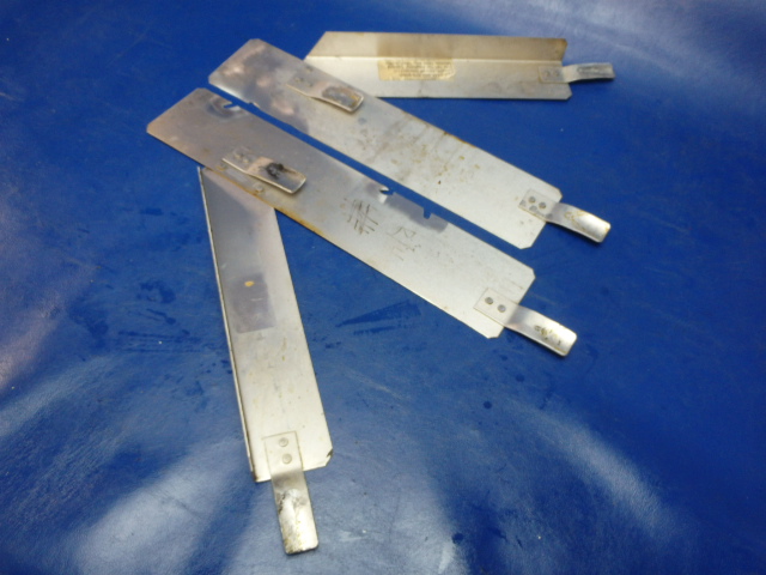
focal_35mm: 28
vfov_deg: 49.7
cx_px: 383
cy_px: 288
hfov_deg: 63.4
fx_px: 620
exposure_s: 1/30
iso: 250
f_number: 3.9
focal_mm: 5
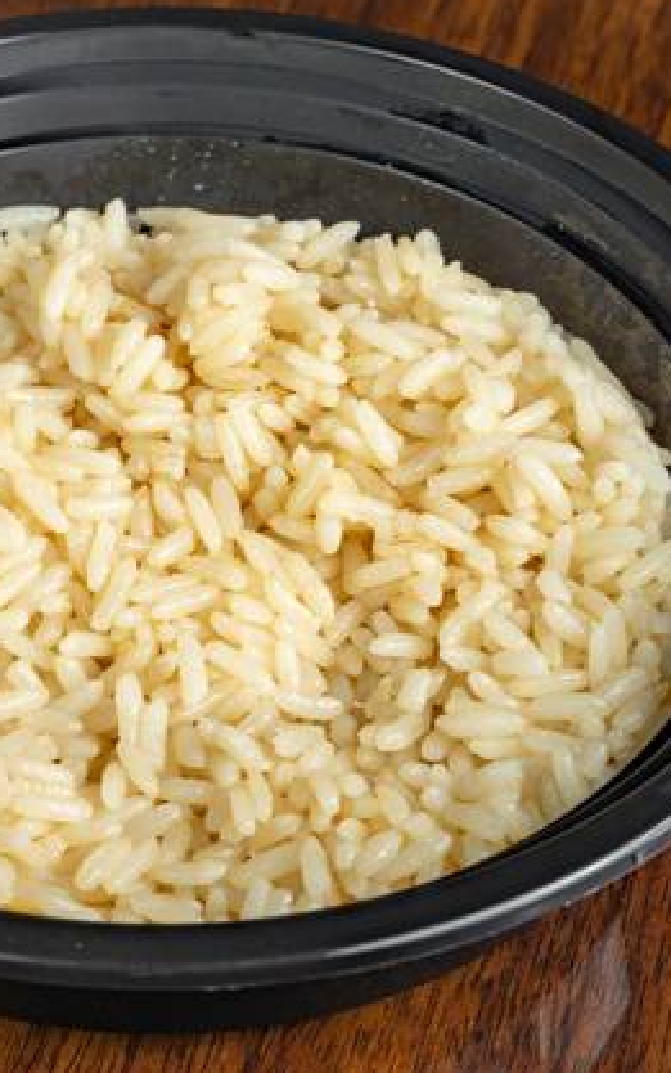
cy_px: 540
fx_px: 3537
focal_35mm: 121
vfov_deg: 17.2
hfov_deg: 10.8
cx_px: 164
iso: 320
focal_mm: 75
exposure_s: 1/125
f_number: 18
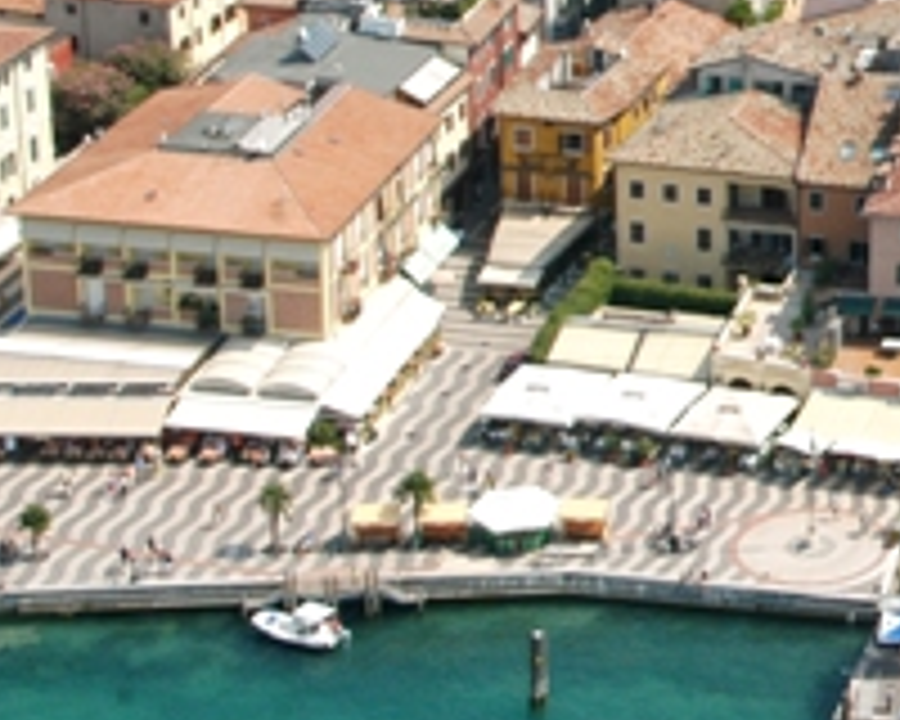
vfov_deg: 12.0
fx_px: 3383
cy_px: 27
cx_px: 1530
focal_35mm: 127
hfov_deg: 13.8
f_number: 9
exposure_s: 1/320
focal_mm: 24
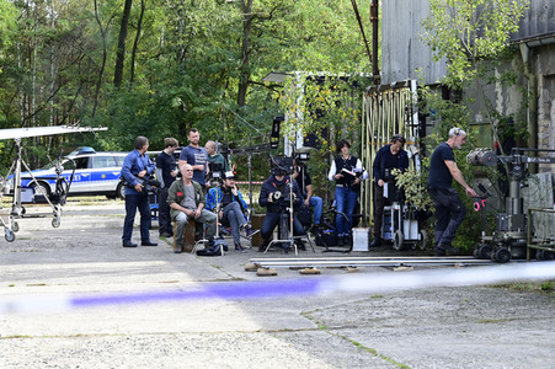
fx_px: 1078
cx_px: 278
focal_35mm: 70
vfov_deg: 19.4
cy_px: 184
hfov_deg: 28.9
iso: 500
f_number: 5.6
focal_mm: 70
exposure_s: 1/400
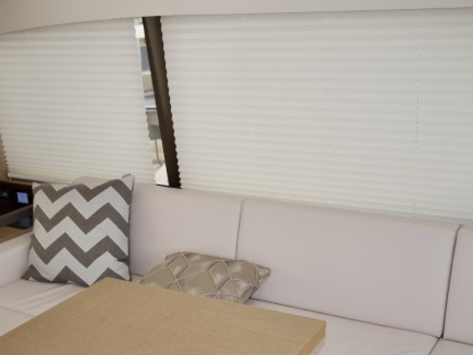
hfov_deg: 37.4
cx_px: 202
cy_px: 252
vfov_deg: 28.3
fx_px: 697
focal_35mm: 51
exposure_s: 1/60
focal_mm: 17
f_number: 5.3
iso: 800
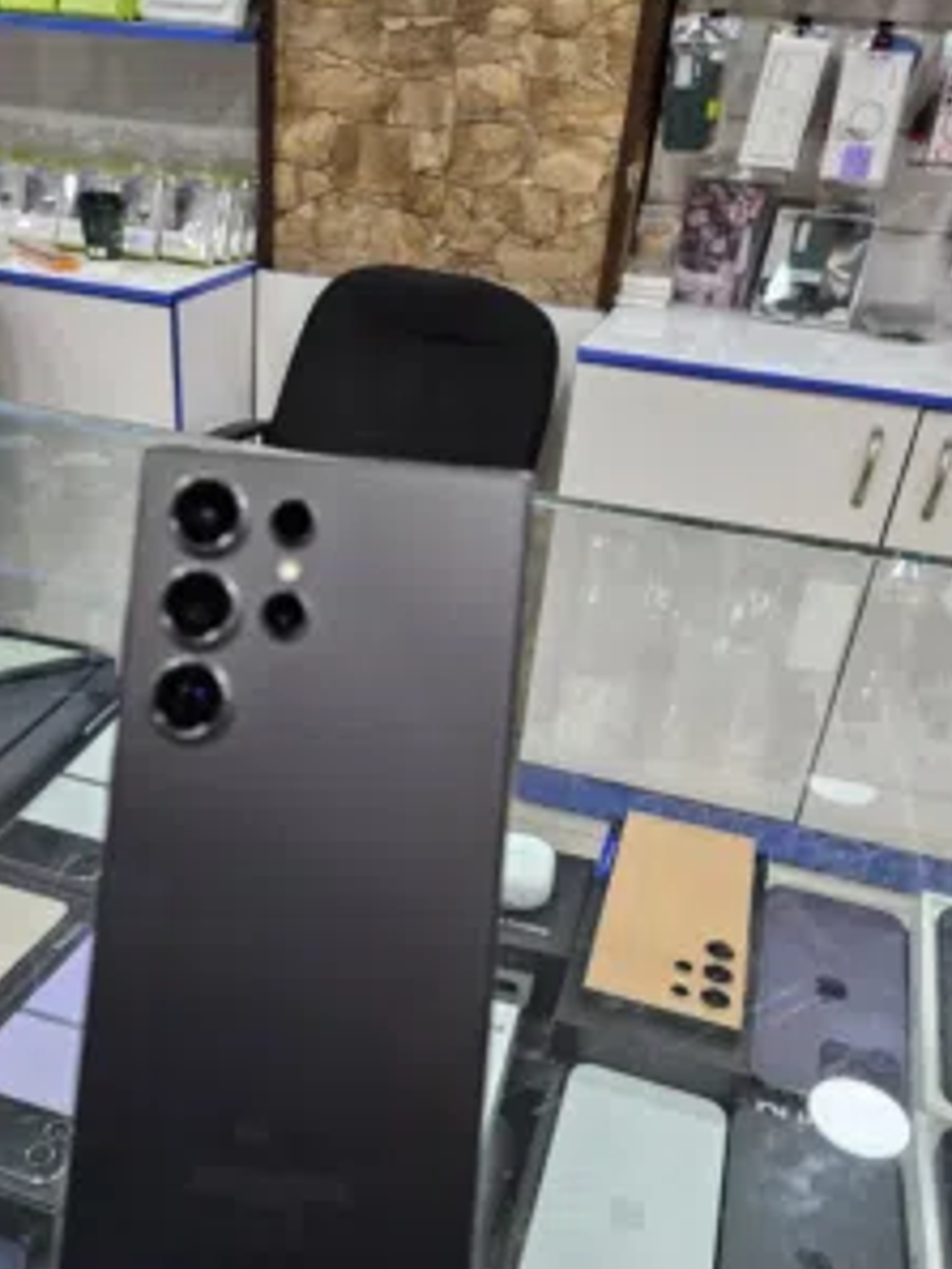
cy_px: 722
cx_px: 414
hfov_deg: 45.4
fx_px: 1136
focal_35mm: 31
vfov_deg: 58.1
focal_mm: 5.4
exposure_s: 1/100
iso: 250
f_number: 1.8
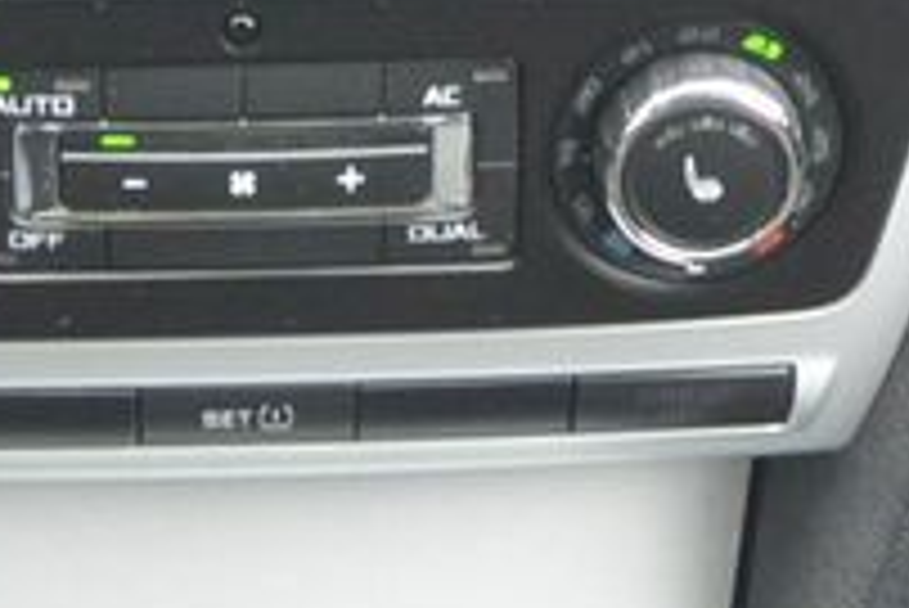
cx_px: 297
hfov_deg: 13.5
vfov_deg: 9.0
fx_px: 3841
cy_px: 196
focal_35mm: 152
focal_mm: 11.4
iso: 640
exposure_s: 1/60
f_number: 3.5
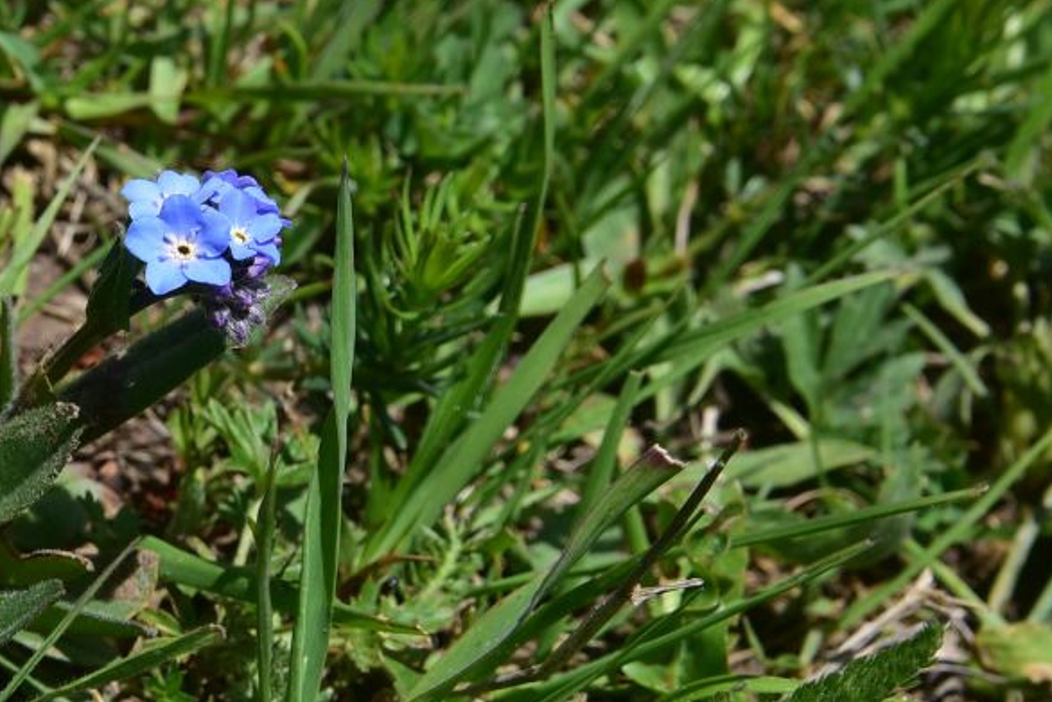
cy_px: 263
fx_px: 3244
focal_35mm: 111
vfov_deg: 12.3
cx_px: 174
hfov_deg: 18.2
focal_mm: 50
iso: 100
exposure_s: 1/125
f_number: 14
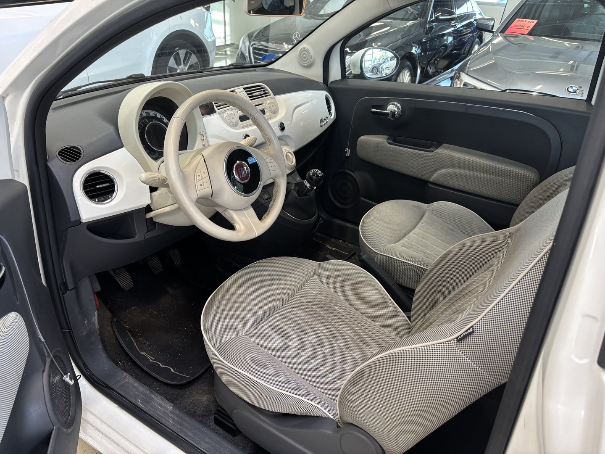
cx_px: 302
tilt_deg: -28.6
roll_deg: -3.0
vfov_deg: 53.1
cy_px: 227
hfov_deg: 67.3
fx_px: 454
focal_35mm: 26
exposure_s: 1/50
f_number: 1.6
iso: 100
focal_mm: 5.96
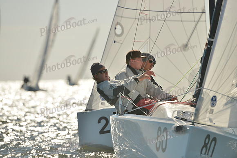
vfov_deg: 3.4
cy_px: 79
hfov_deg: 5.2
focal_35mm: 400
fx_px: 2634
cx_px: 118
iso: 200
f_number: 6.3
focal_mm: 400
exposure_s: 1/1600
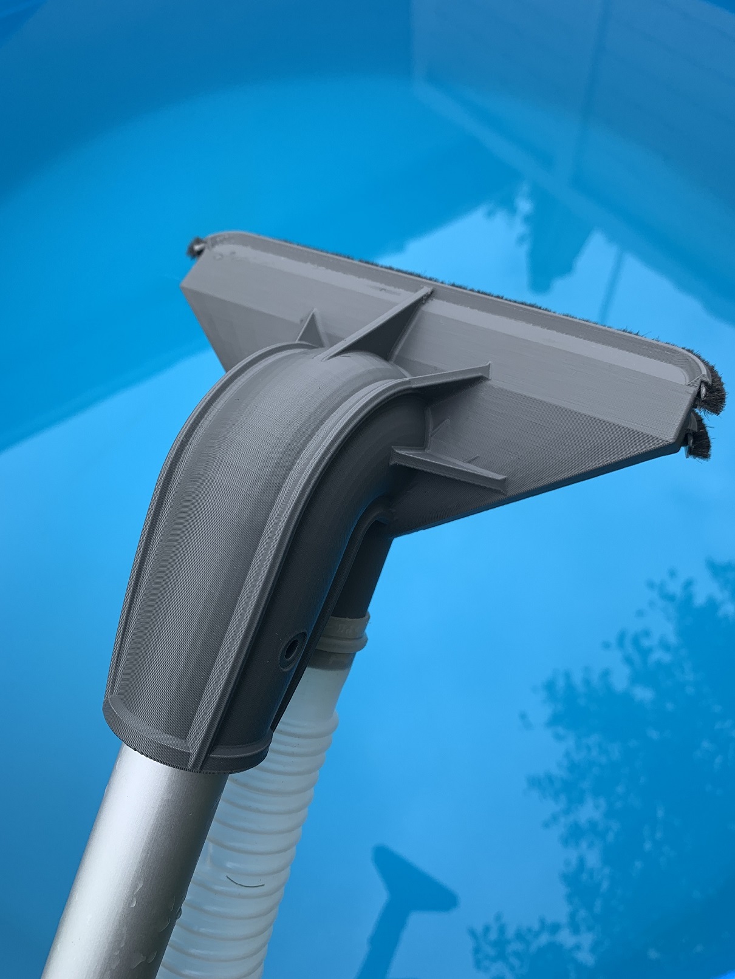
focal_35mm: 26
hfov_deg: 53.1
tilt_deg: -56.6
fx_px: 736
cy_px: 490
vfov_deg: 67.3
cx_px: 368
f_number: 1.8
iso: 25
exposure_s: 1/656
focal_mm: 4.25
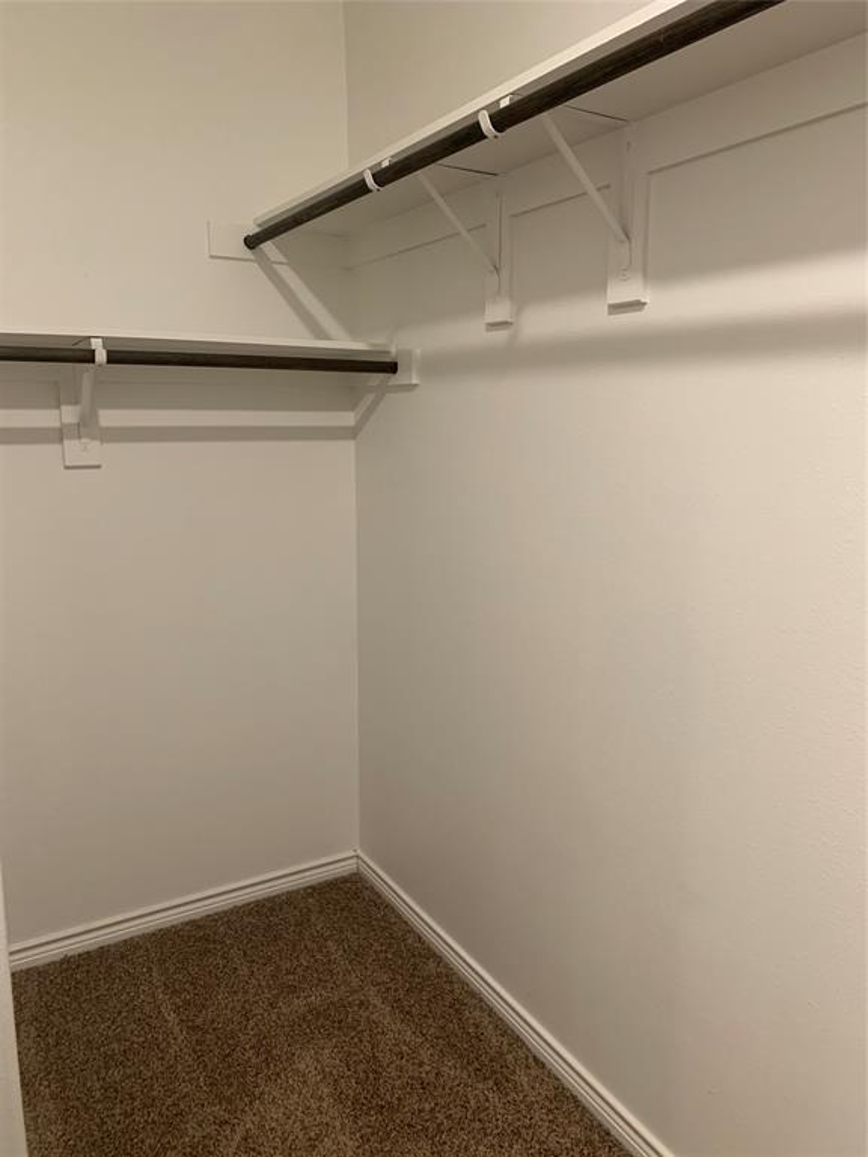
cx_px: 434
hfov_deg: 53.1
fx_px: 869
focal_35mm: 26
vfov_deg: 67.3
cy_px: 578
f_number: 1.8
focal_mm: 4.25
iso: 200
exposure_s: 1/60
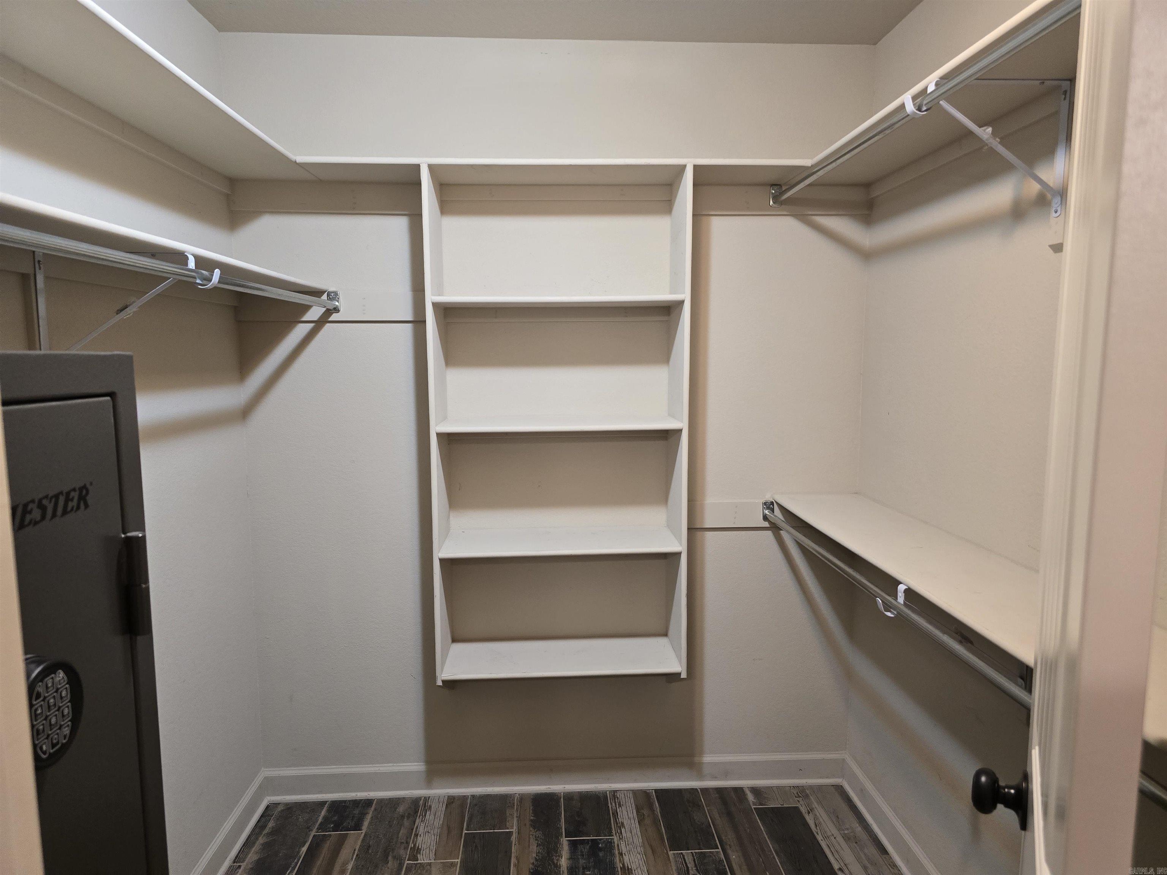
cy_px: 438
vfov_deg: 58.9
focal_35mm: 23
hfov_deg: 73.9
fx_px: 775
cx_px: 584
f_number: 1.7
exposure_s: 1/120
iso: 400
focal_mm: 6.3
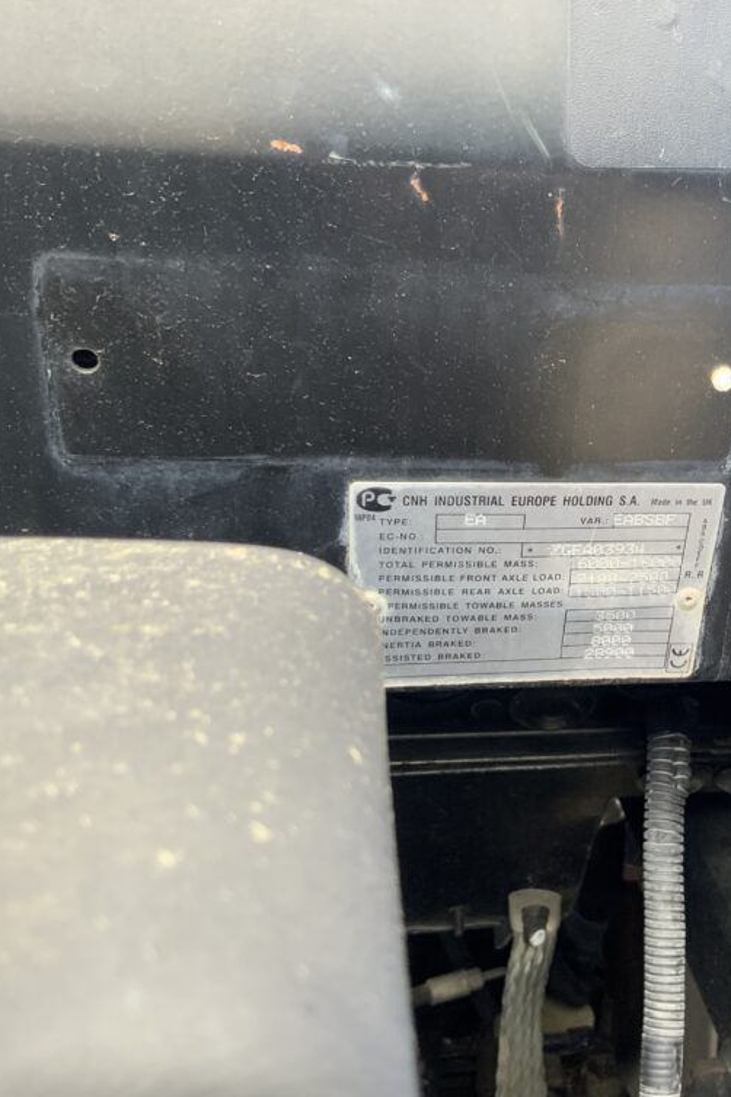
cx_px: 632
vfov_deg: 47.4
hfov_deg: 31.4
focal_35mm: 41
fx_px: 1249
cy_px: 549
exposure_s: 1/103
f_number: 1.8
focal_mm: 3
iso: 64
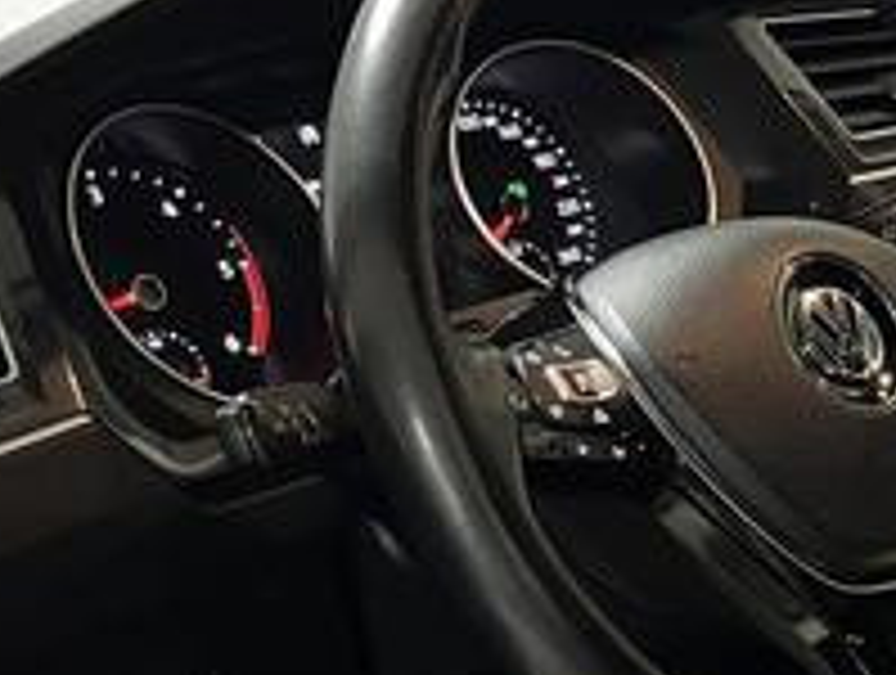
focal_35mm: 85
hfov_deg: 21.2
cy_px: 763
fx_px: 2204
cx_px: 1108
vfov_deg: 16.8
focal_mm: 5.7
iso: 1000
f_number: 1.5
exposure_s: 1/25
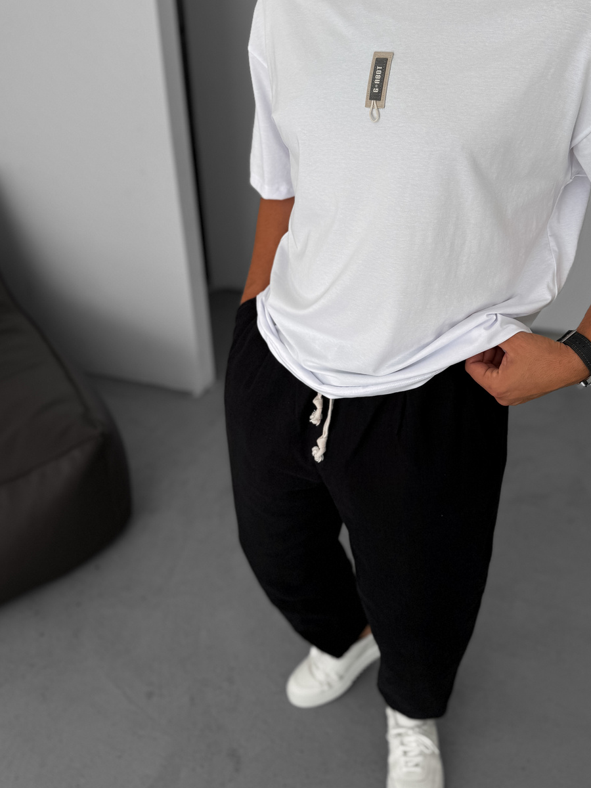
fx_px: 728
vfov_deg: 56.6
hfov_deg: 44.0
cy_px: 342
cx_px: 347
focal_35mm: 32
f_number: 1.8
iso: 64
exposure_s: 1/230
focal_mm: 6.76
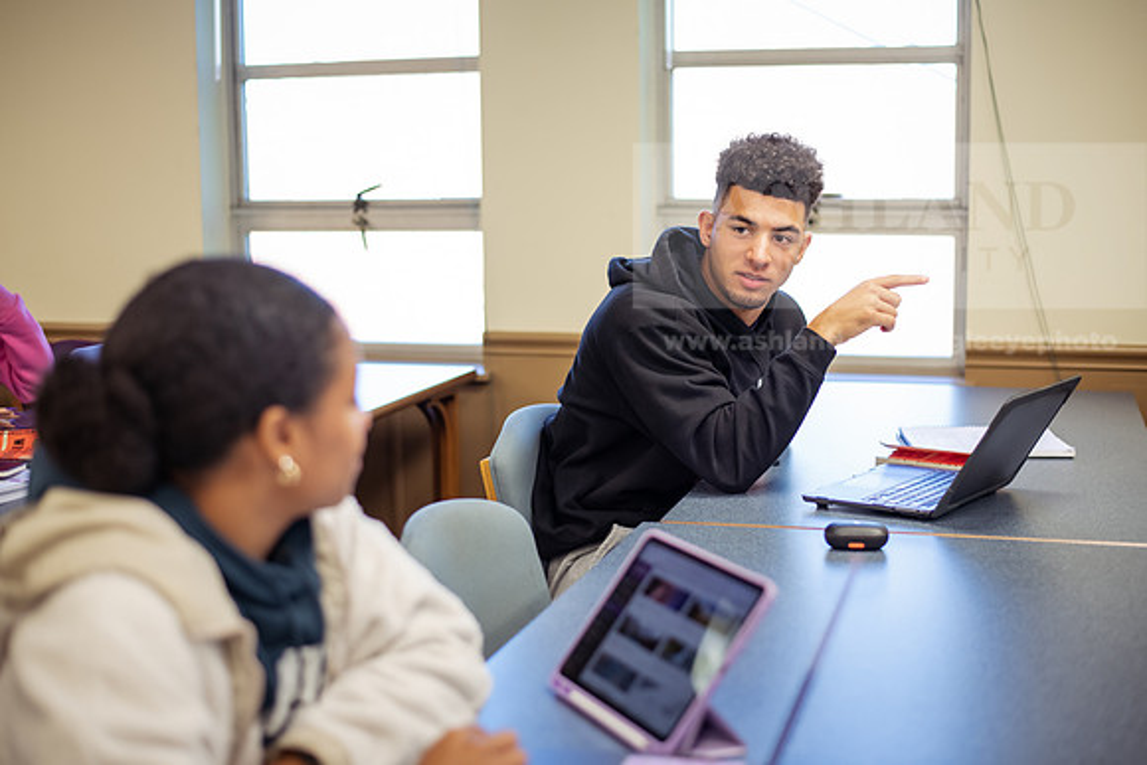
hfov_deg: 39.6
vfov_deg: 27.0
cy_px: 382
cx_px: 574
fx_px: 1593
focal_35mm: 50
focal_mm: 50
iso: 800
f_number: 2
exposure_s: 1/200
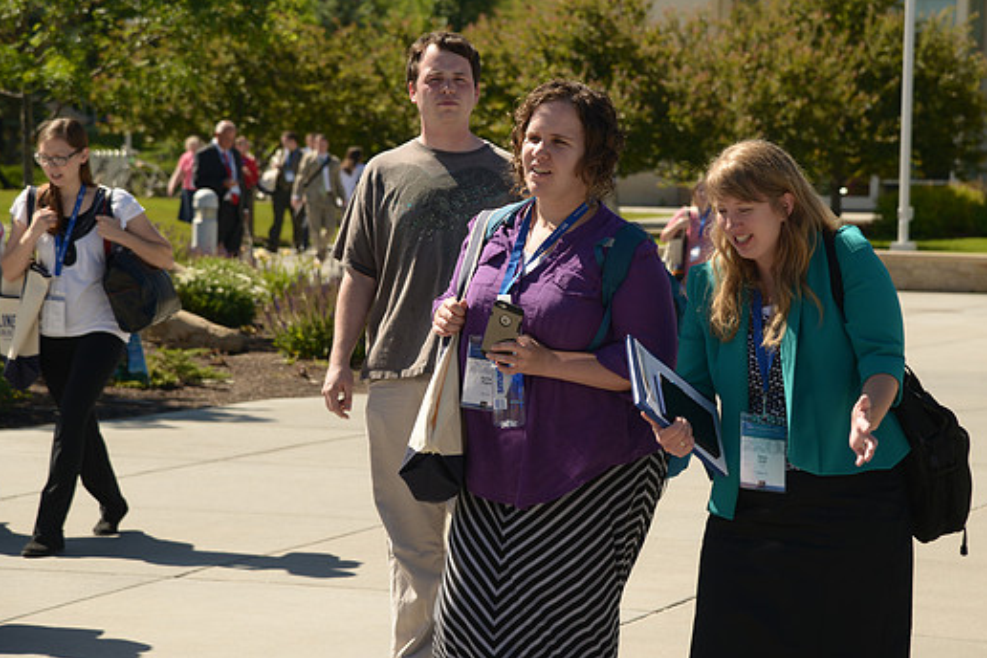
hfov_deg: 15.2
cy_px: 296
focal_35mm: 135
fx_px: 3701
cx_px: 543
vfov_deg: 10.2
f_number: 8
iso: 100
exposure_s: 1/200
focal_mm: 120
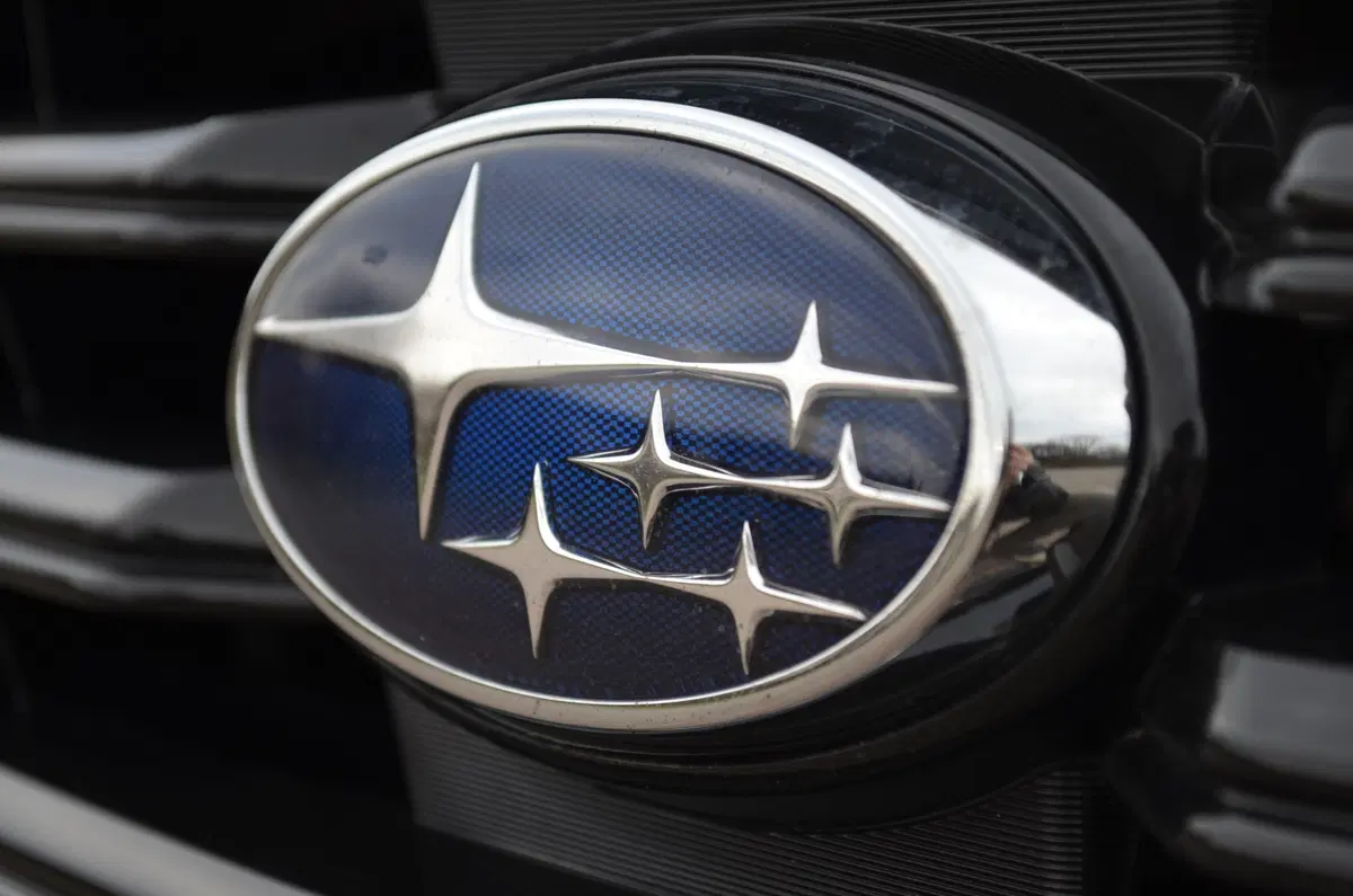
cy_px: 448
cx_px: 676
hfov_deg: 24.7
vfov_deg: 16.5
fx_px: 3094
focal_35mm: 82
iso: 200
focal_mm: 55
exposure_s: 1/125
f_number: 5.6
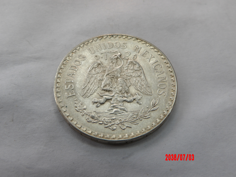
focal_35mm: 34
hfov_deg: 54.0
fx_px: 232
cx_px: 118
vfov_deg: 41.8
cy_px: 88
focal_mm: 6.2
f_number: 4.5
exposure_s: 1/54
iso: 100
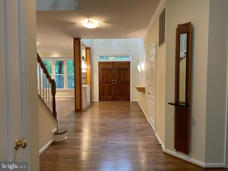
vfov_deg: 53.1
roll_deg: +0.5
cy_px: 86
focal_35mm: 26
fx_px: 171
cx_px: 114
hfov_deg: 67.3
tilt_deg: -2.9
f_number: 1.6
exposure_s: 1/60
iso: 320
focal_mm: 4.2
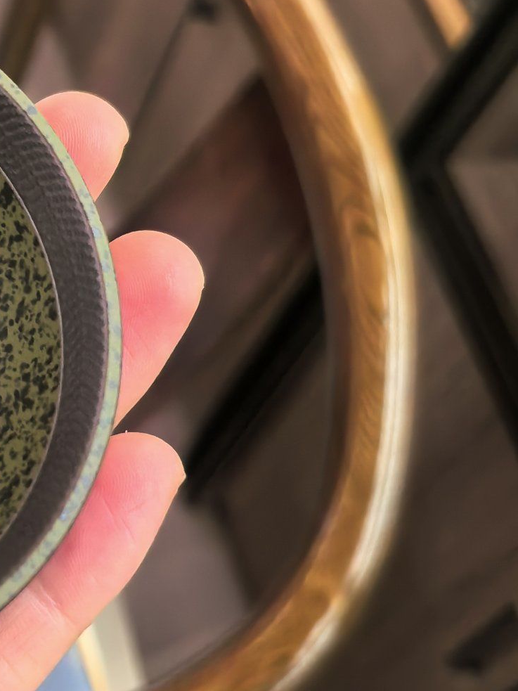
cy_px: 346
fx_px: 1497
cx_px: -201
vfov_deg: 26.0
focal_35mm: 75
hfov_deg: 18.0
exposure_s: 1/50
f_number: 2
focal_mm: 5.75
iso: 200
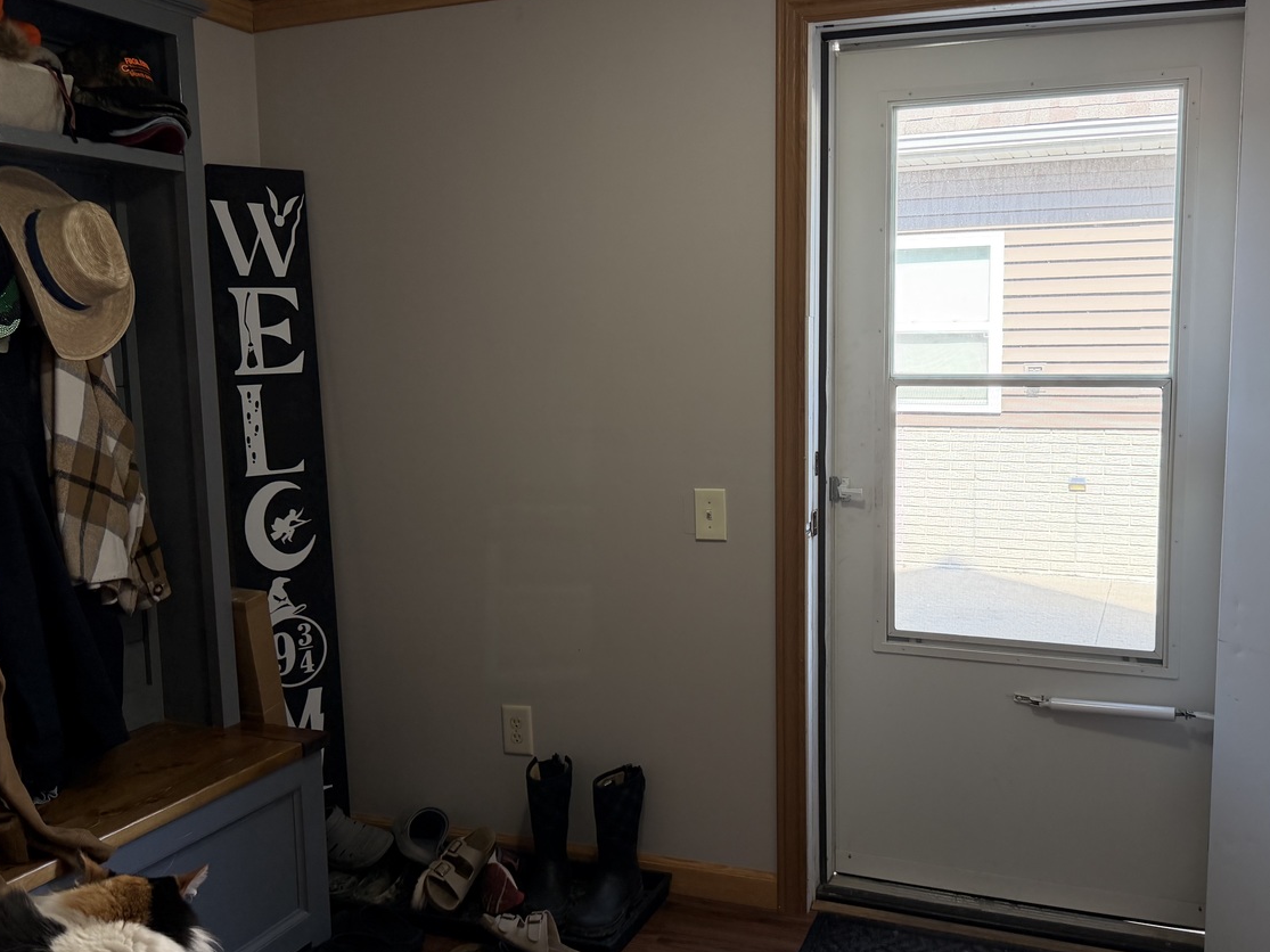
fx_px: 1137
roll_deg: +1.1
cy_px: 462
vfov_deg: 45.4
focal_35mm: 31
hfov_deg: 58.0
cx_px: 749
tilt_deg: -8.7
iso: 200
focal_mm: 6.76
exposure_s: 1/226
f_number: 1.78
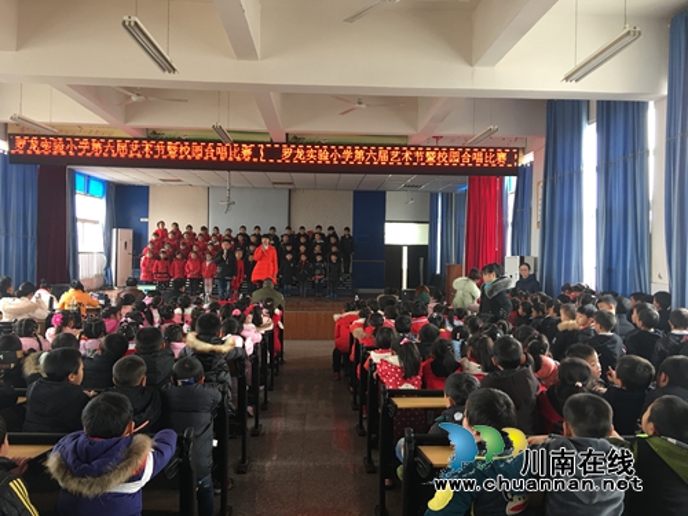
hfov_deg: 61.7
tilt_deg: +0.9
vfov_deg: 48.2
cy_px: 258
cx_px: 344
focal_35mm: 29
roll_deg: -1.2
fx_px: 576
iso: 40
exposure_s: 1/17
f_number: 2.2
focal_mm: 4.15
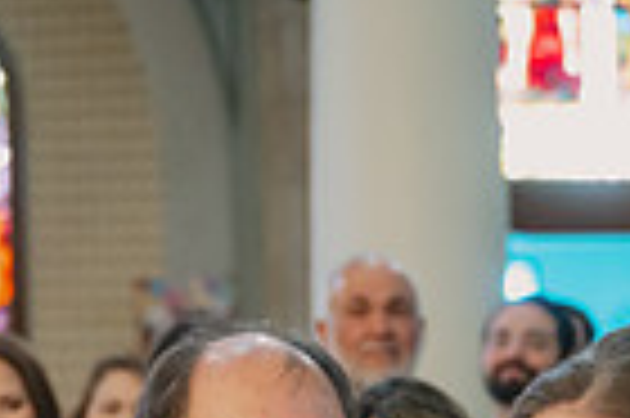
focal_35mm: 248
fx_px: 4335
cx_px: 378
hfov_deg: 8.3
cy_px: 778
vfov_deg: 5.4
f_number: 2.8
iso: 2000
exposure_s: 1/250
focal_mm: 60
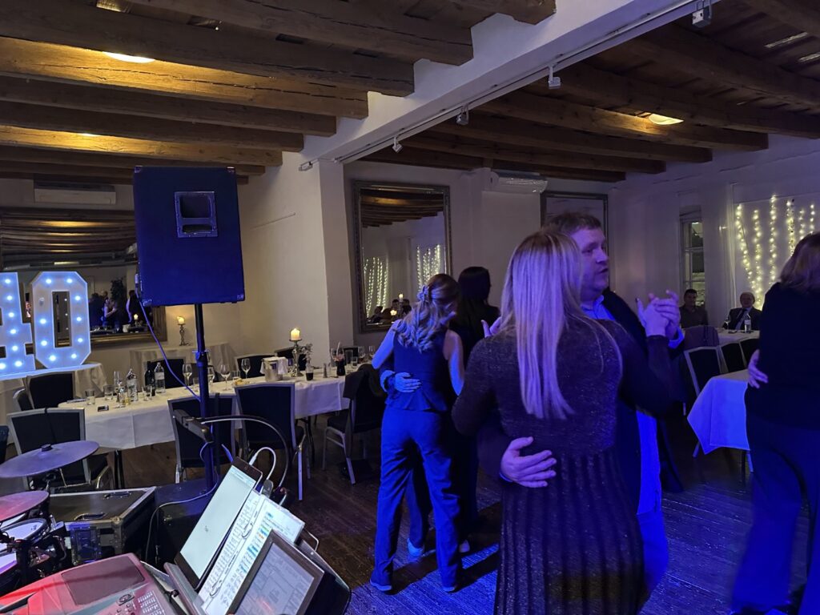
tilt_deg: -3.1
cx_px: 410
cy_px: 308
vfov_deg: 56.8
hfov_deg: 71.6
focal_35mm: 24
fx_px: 569
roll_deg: +2.7
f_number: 1.78
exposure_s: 1/25
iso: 800
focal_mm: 6.86
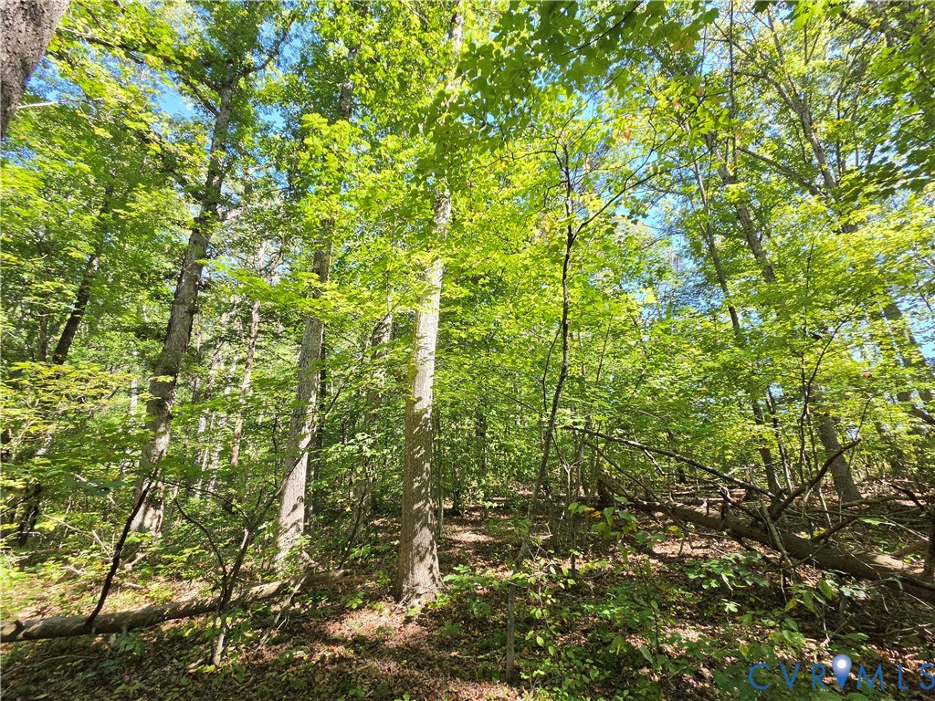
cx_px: 468
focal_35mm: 13
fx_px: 351
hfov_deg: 106.2
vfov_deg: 89.9
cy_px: 350
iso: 200
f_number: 2.2
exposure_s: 1/719
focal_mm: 2.2
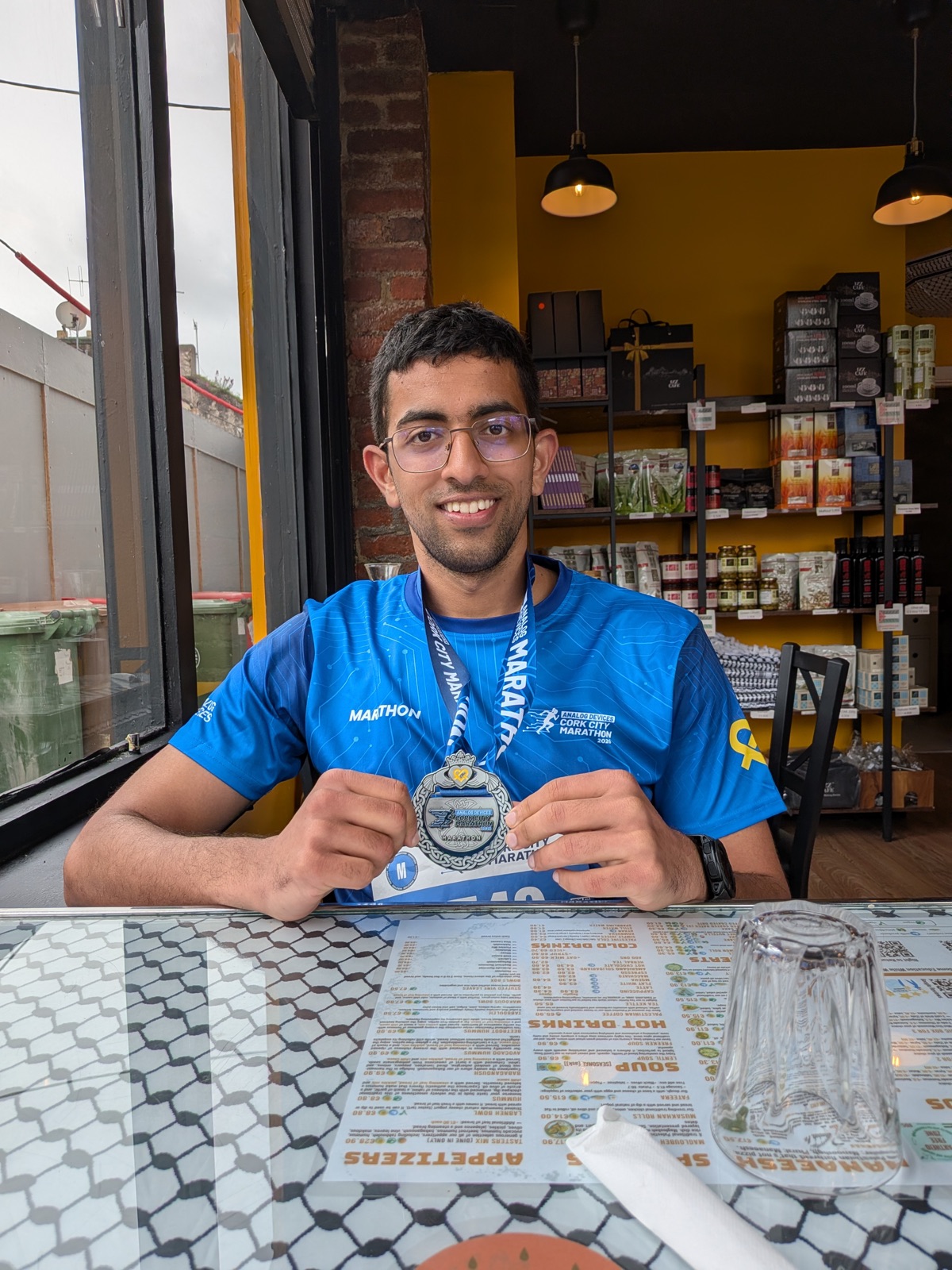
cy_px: 635
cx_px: 476
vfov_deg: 71.6
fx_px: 880
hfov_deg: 56.8
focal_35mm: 24
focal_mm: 4.53
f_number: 1.7
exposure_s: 1/794
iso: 30
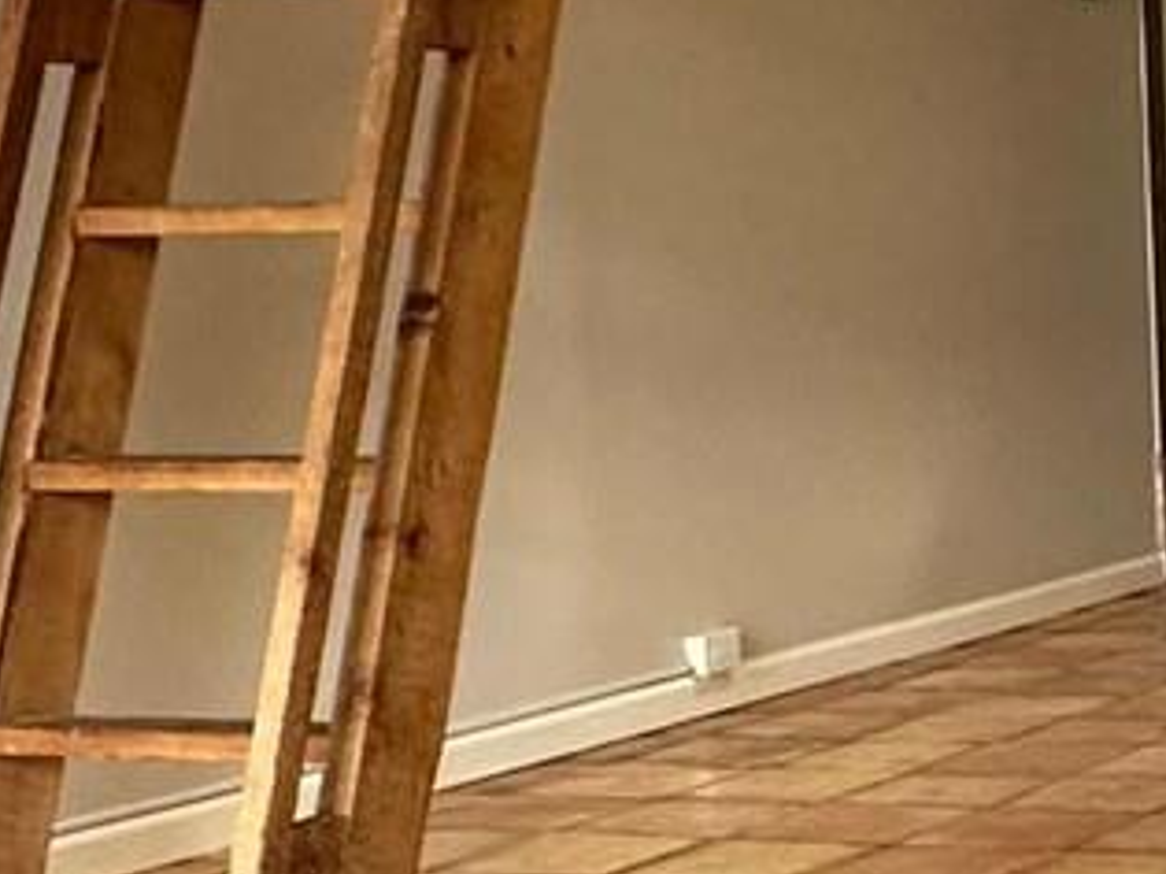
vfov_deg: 16.2
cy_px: 548
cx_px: 1762
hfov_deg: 18.9
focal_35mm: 91
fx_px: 3064
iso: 250
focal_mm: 2.22
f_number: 2.2
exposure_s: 1/99
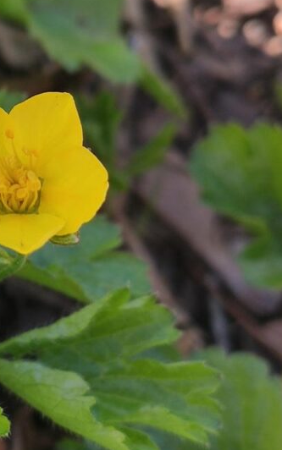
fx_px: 1302
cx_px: -26
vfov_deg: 19.6
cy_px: 190
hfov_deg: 12.2
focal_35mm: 106
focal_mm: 4.77
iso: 112
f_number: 1.75
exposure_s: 1/291
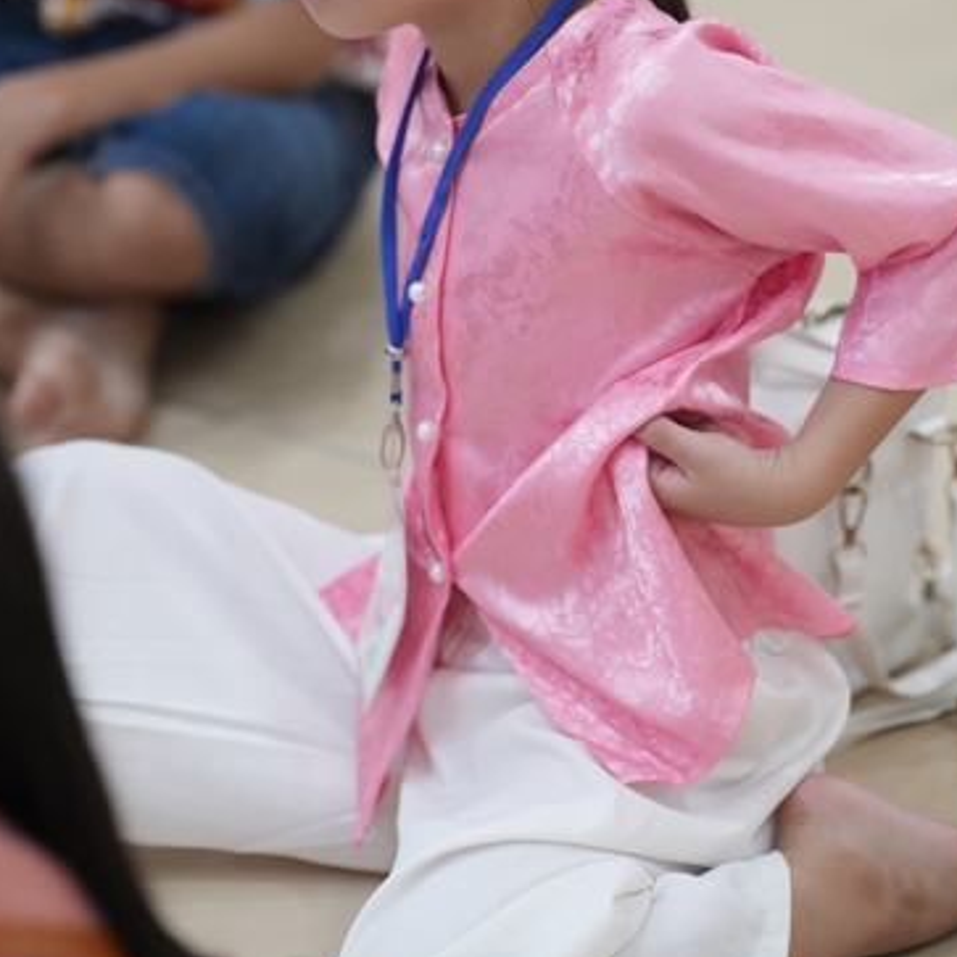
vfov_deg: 9.7
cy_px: 290
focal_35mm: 181
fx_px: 5661
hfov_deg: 9.7
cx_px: 510
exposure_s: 1/320
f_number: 3.2
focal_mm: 119
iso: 4000
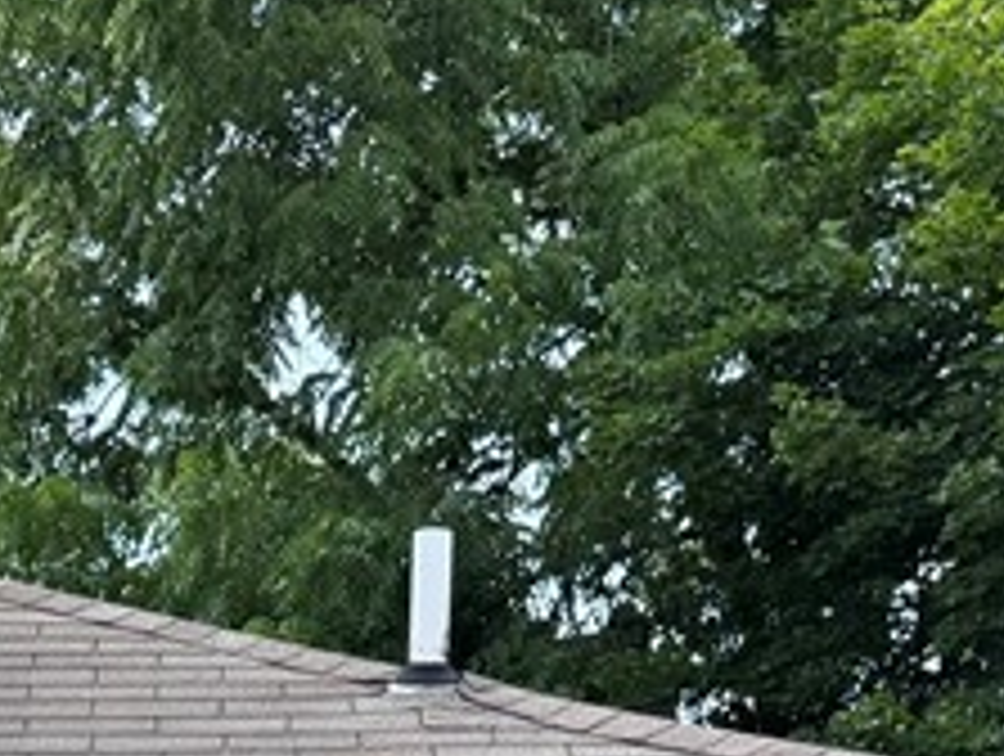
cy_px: 1660
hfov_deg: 17.7
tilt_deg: -3.2
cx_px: 180
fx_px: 3196
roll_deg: +1.4
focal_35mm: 110
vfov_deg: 11.7
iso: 80
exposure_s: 1/980
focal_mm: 6.76
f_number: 1.78
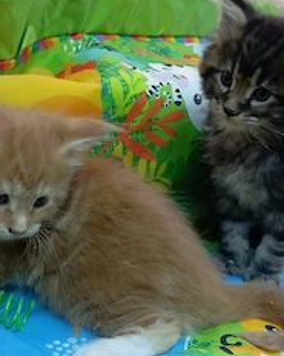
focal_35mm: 47
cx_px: 124
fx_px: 495
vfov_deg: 39.3
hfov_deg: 32.0
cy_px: 226
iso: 399
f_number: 1.8
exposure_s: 1/33.3
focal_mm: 4.22
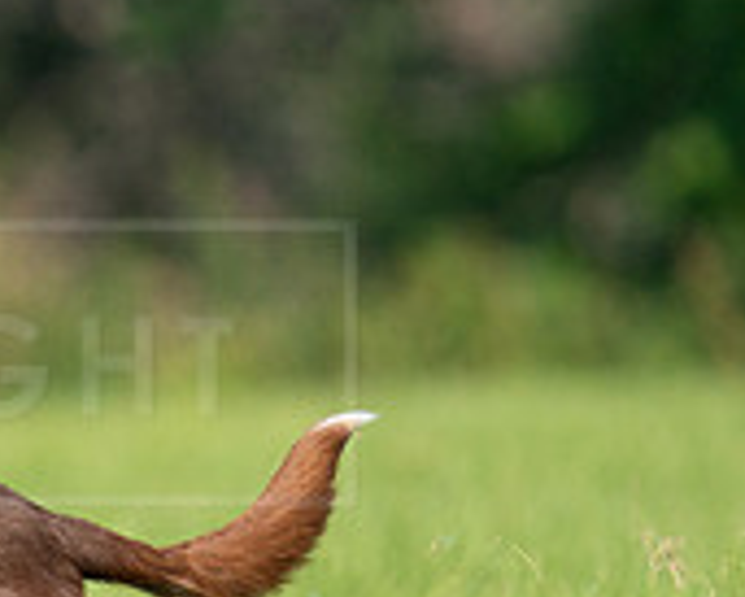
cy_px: 438
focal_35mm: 1324
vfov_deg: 1.2
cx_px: -362
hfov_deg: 1.5
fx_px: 29210
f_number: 6.3
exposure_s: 1/4000
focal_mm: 415
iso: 1250
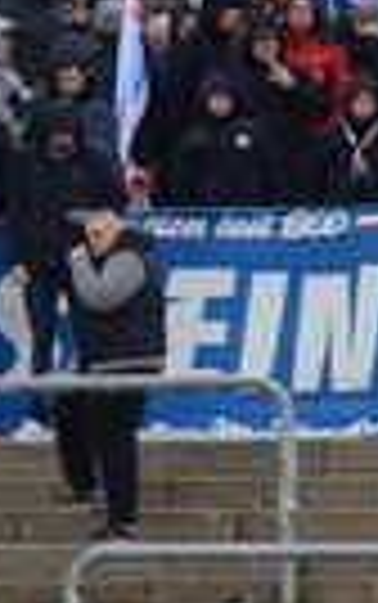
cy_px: 756
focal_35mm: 943
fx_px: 15513
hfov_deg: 1.4
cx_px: 490
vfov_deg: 2.2
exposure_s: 1/800
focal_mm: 145
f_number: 5
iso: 1000
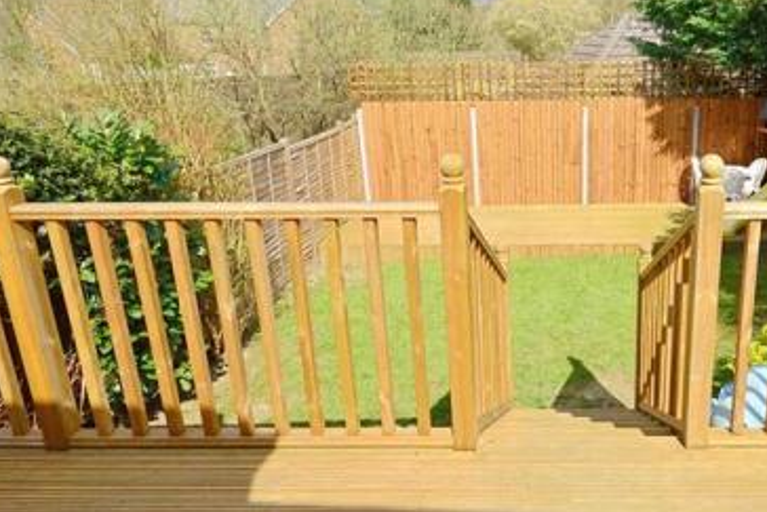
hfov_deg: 63.7
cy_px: 201
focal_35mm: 27
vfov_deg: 47.6
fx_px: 575
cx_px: 567
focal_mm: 10
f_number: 11
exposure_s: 1/250
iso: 400
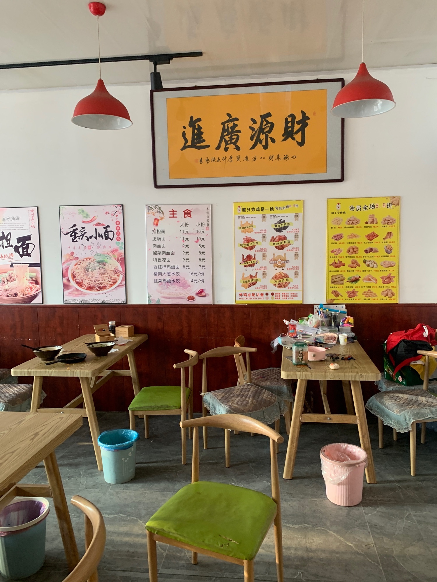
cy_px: 291
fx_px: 438
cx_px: 218
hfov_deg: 53.1
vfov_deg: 67.3
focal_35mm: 26
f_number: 1.8
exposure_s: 1/60
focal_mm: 4.25
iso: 160
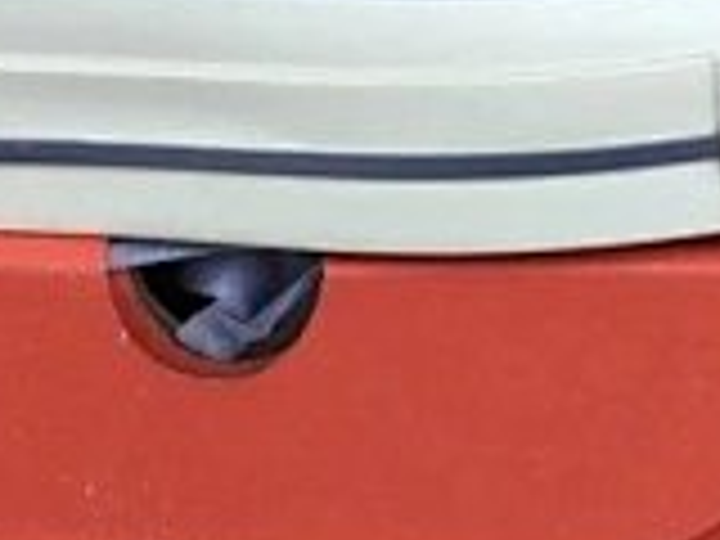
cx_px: 256
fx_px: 2579
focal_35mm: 124
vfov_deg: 11.8
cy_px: 14
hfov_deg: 15.9
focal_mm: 3.3
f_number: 2.4
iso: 25
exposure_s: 1/494
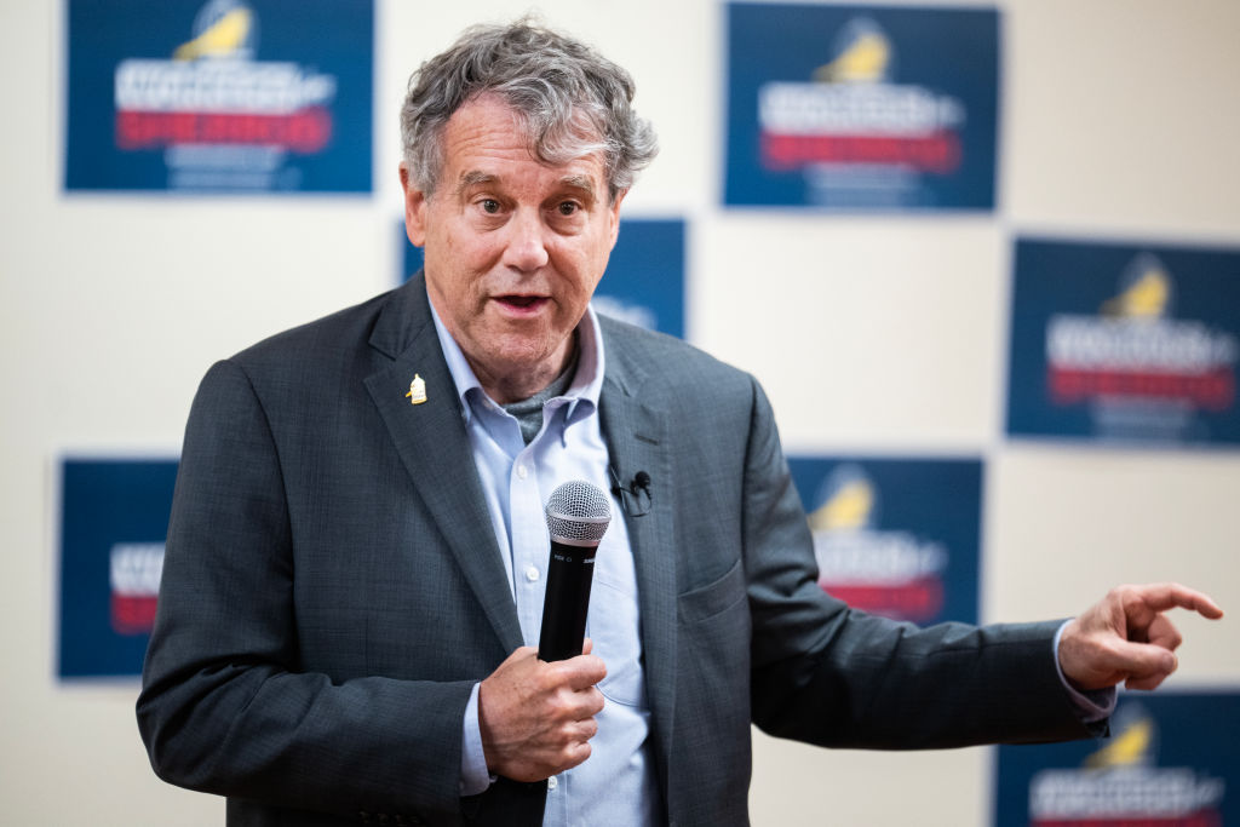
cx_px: 620
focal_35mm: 200
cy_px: 414
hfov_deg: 10.3
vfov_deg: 6.9
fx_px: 6889
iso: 3200
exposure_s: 1/200
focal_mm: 200
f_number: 2.8
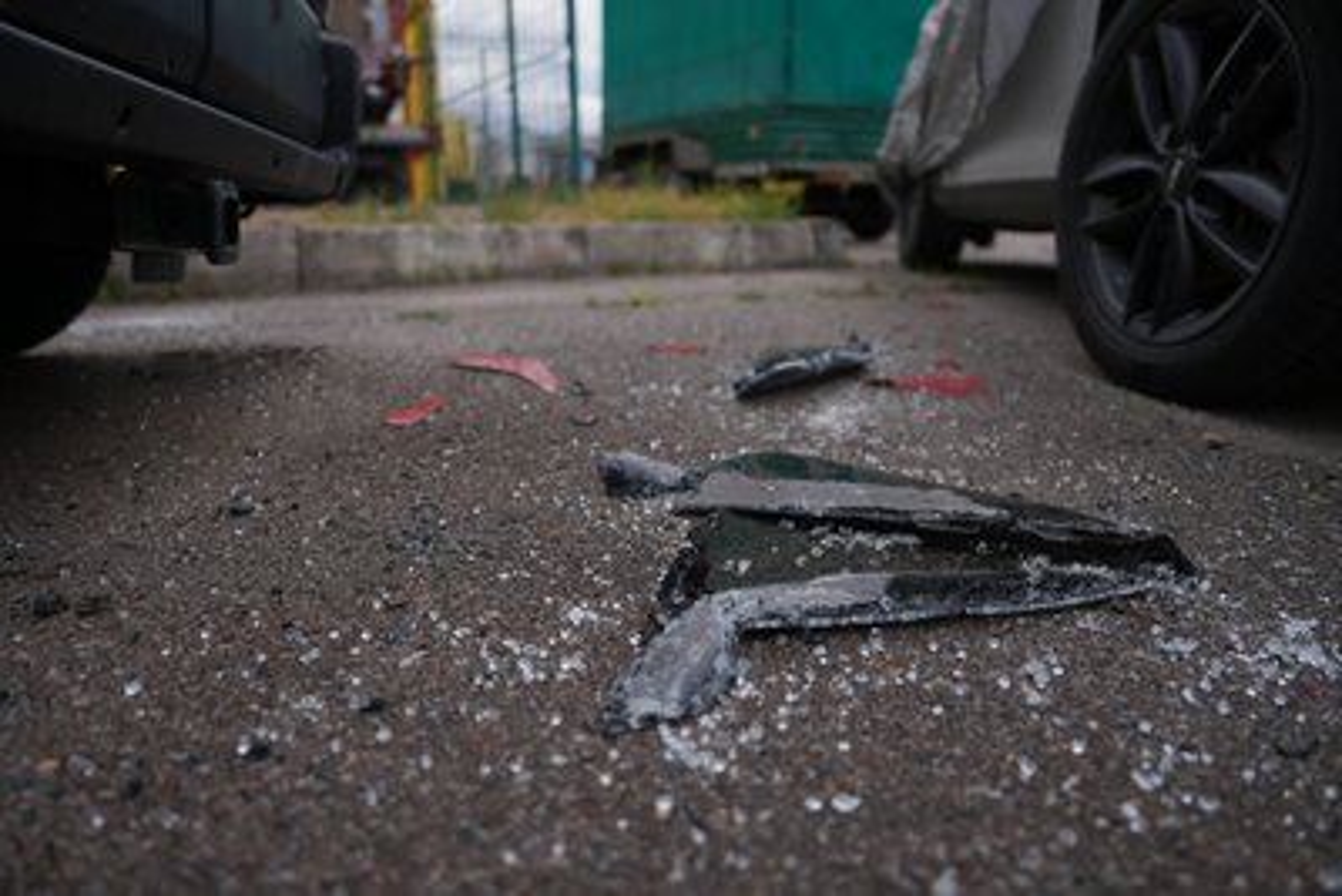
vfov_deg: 53.2
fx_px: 895
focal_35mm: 24
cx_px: 671
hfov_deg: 73.7
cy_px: 448
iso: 100
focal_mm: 24
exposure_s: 1/1250
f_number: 2.8
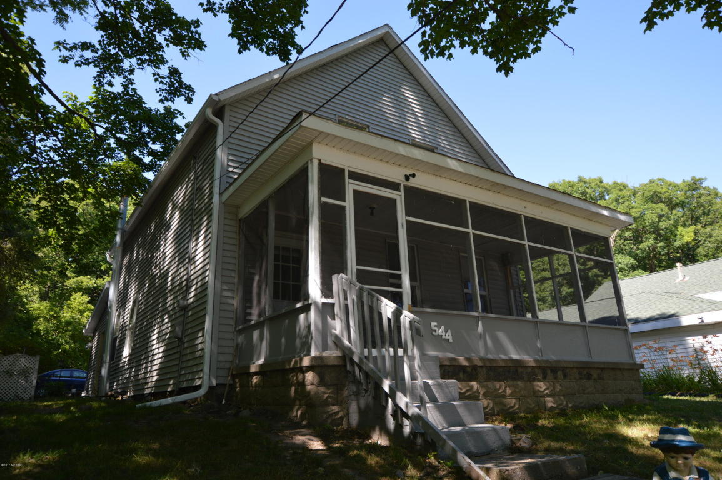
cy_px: 240
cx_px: 361
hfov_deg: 70.5
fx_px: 511
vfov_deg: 50.3
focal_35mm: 26
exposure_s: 1/125
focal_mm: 17
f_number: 5.6
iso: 140
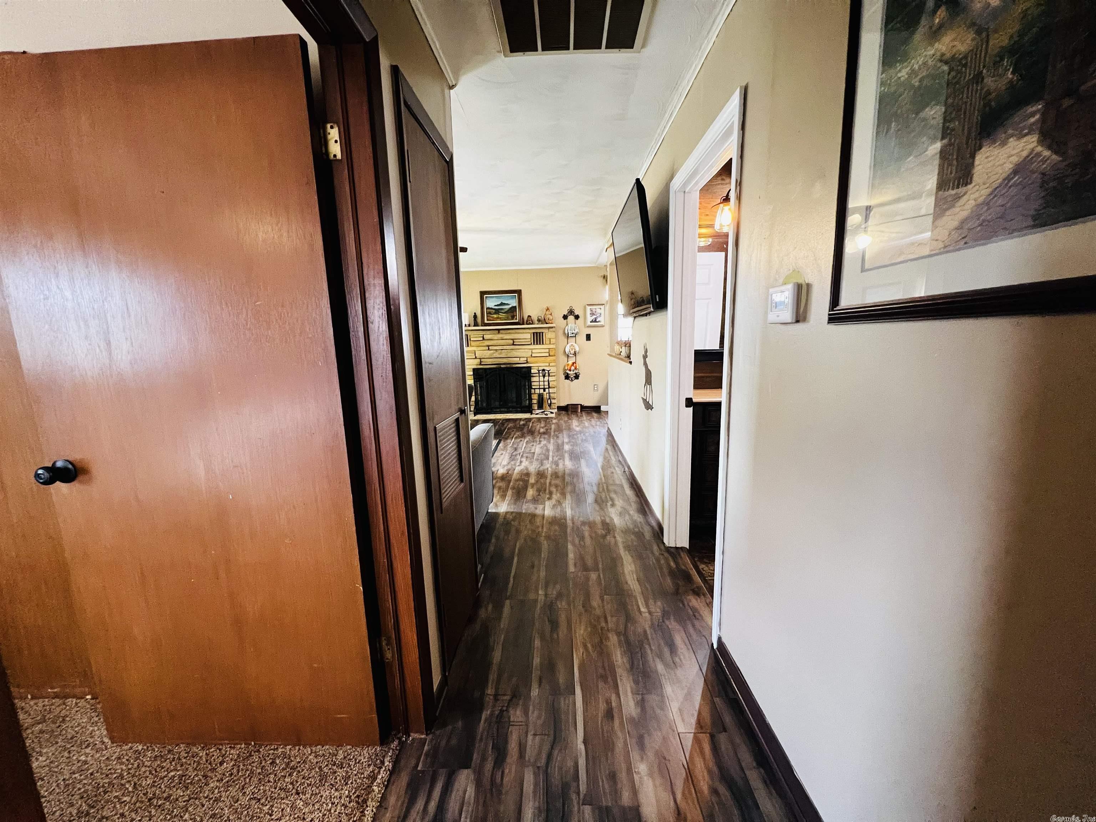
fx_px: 412
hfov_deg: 106.2
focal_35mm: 13
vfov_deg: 89.9
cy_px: 411
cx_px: 548
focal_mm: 1.57
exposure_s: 1/60
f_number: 1.8
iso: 500
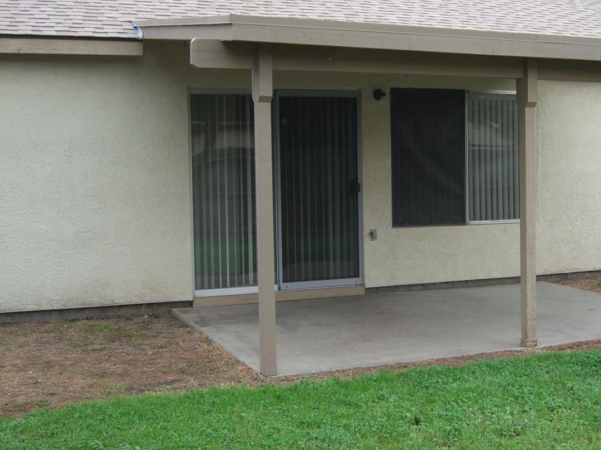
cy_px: 210
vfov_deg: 27.5
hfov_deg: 35.9
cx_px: 388
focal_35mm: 53
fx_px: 920
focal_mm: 7.9
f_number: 2.8
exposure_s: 1/125
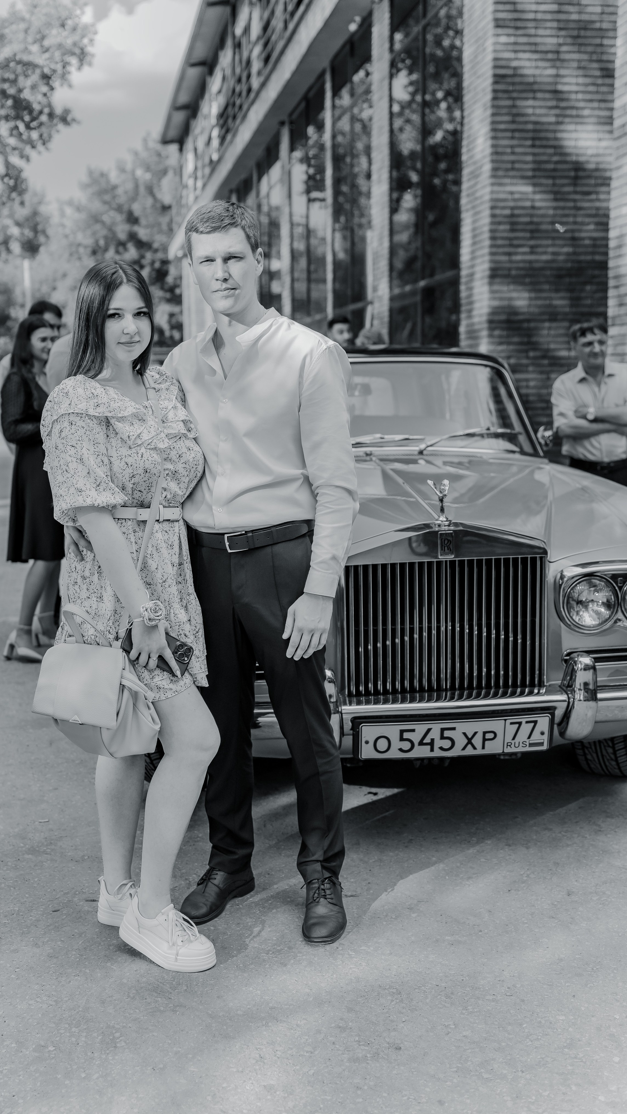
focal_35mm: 39
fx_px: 1152
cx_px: 265
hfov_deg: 30.4
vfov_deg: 51.6
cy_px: 560
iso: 640
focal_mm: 37
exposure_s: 1/3200
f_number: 2.5
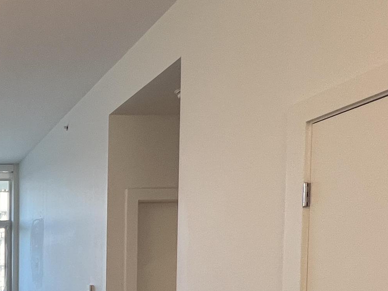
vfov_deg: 33.0
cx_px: -86
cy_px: 290
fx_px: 448
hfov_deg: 35.7
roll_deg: +0.2
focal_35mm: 40
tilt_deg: -2.0
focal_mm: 1.57
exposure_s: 1/60
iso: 200
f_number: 1.8
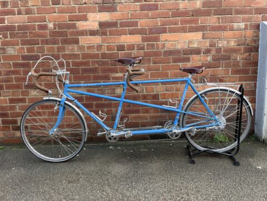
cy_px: 100
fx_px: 201
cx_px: 134
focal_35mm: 26
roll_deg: +1.6
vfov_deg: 53.1
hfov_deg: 67.3
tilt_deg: -9.4
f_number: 1.6
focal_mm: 4.2
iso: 125
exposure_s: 1/118
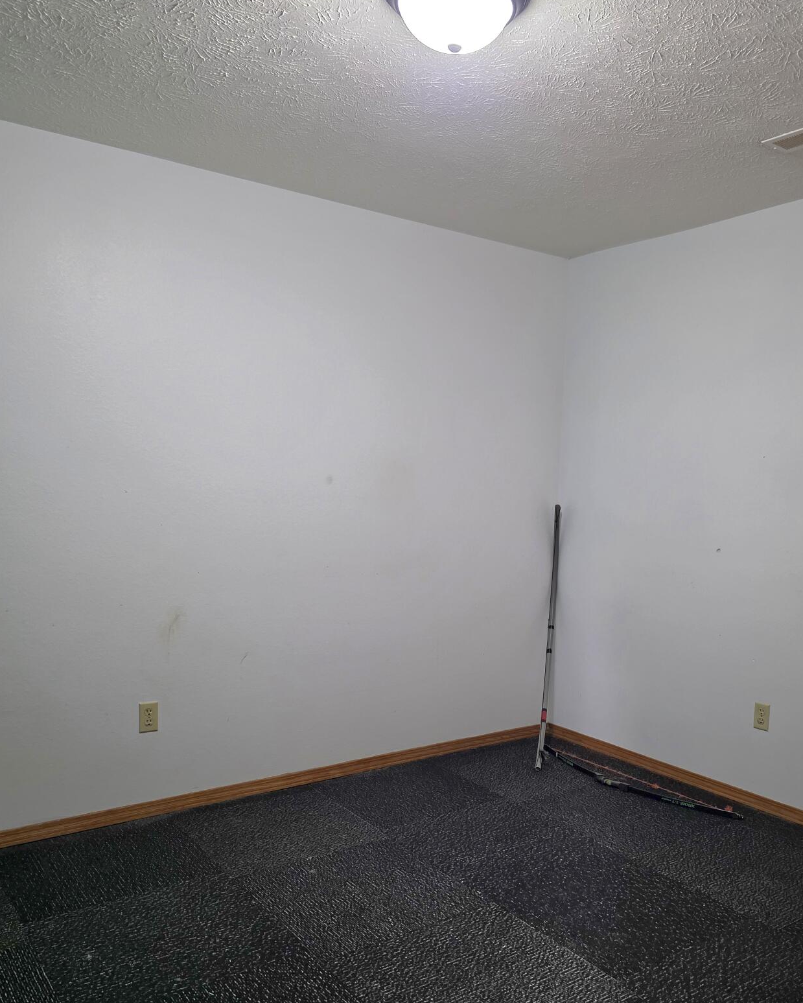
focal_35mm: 29
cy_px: 619
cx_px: 462
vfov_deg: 59.8
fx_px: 861
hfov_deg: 49.8
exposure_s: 1/120
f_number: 1.7
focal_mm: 6.3
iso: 800
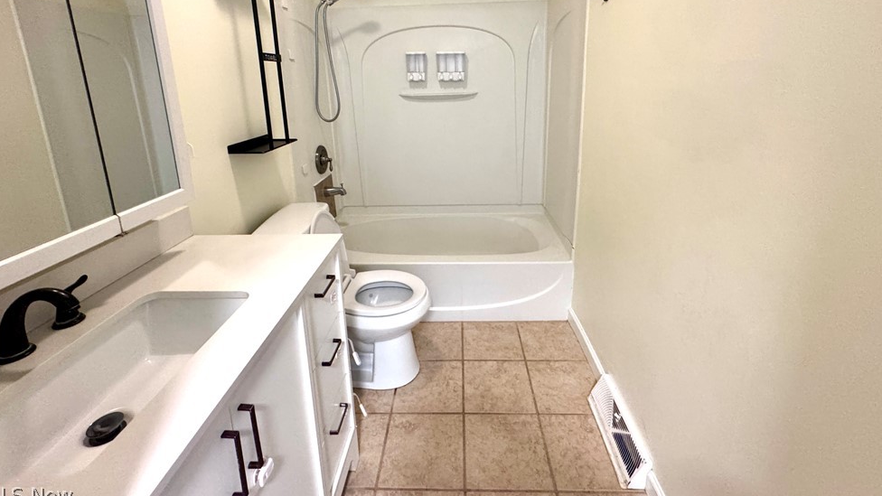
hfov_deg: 99.4
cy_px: 163
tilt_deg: -12.9
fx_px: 374
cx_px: 441
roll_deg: -0.6
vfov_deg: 65.2
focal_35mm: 16
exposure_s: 1/60
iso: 500
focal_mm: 2.22
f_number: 2.2
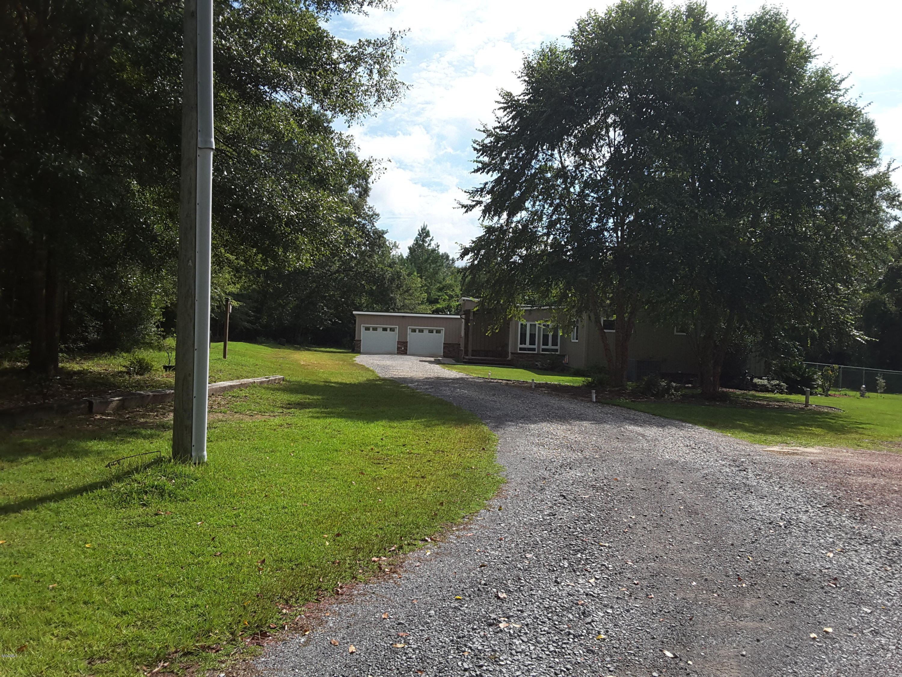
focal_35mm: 31
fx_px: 808
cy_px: 338
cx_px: 451
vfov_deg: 45.4
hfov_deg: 58.4
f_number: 1.9
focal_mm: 2.9
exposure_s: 1/1552
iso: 40
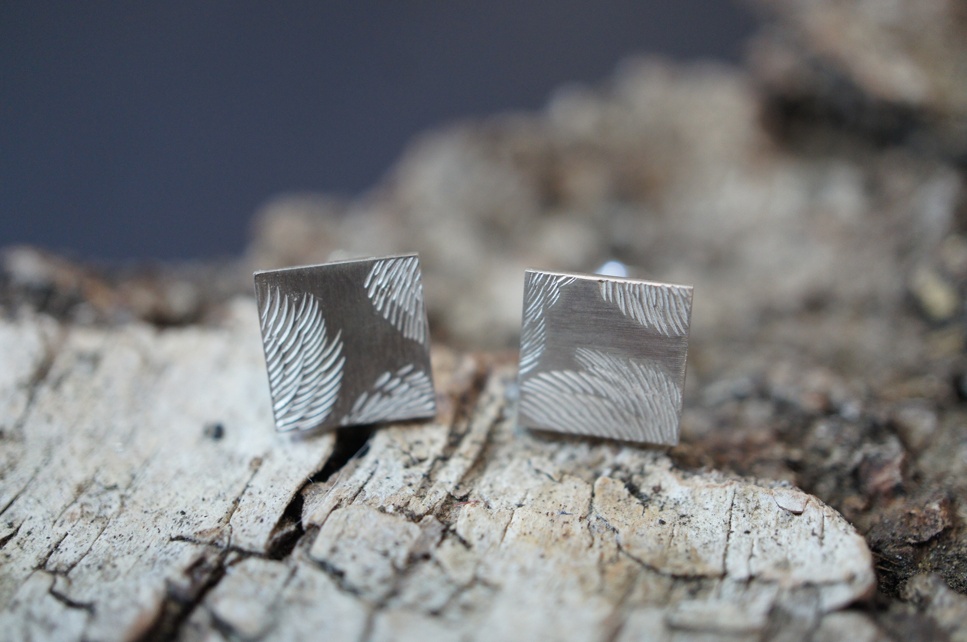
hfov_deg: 43.6
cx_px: 484
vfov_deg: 29.8
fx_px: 1207
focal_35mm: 45
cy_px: 321
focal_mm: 30
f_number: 3.5
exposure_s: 1/50
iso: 800
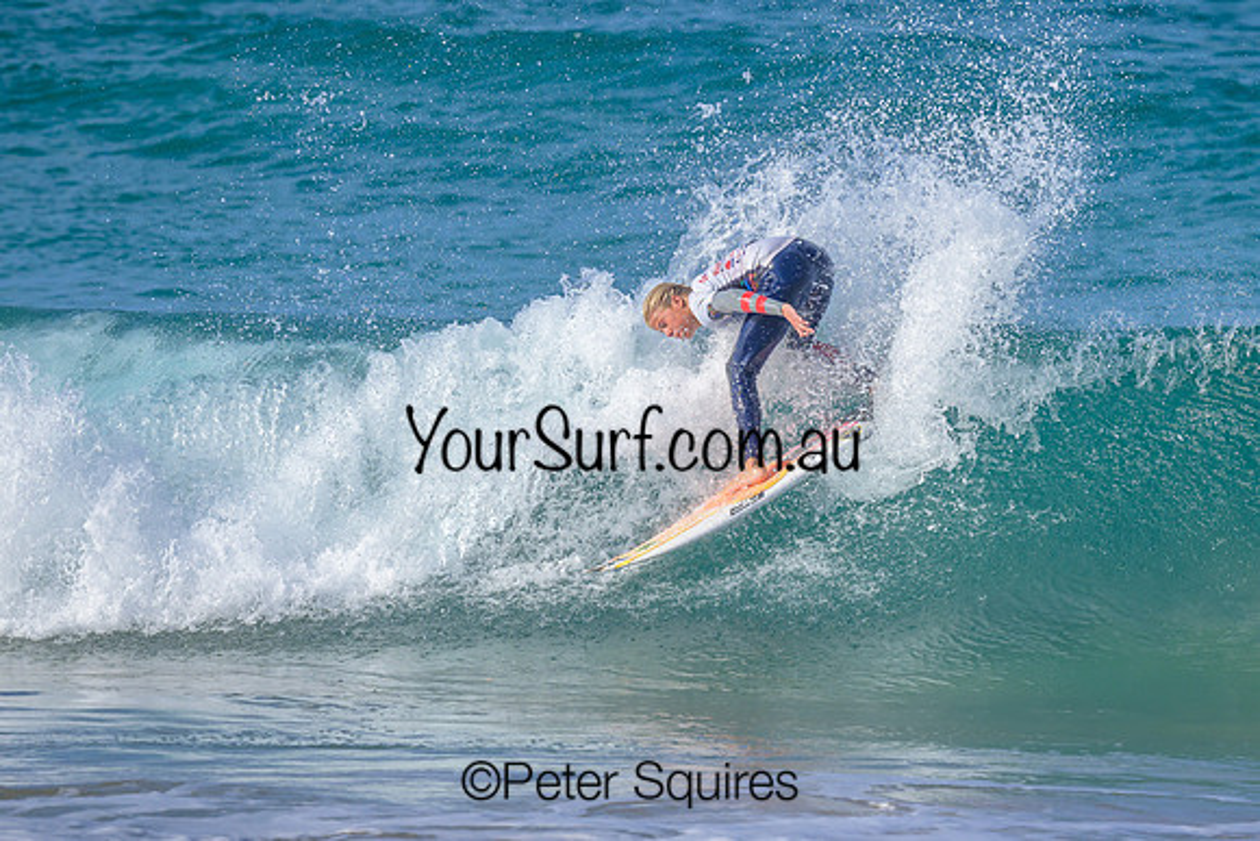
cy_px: 347
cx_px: 819
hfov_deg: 1.9
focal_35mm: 1098
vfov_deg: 1.3
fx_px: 38452
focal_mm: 800
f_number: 6.3
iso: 400
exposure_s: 1/2000
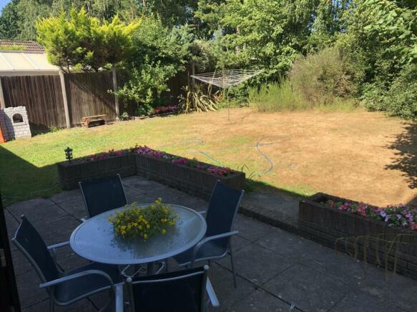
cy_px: 156
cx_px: 208
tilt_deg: -13.5
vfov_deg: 49.7
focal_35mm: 28
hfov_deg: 63.5
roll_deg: +0.6
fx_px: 337
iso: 20
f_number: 1.8
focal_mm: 4
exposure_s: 1/727
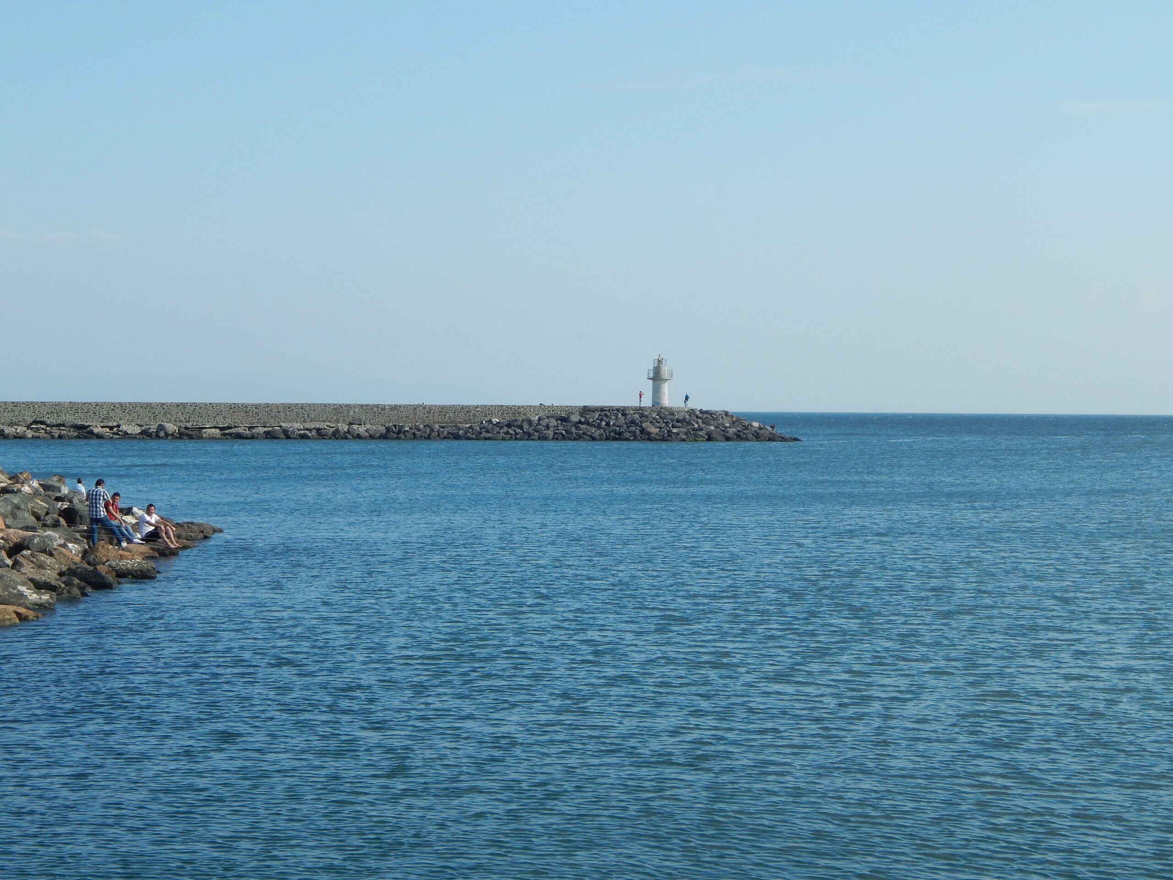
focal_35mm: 76
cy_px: 440
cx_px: 586
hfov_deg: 25.7
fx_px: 2575
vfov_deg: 19.4
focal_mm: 13.5
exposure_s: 1/800
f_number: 4.2
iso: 125
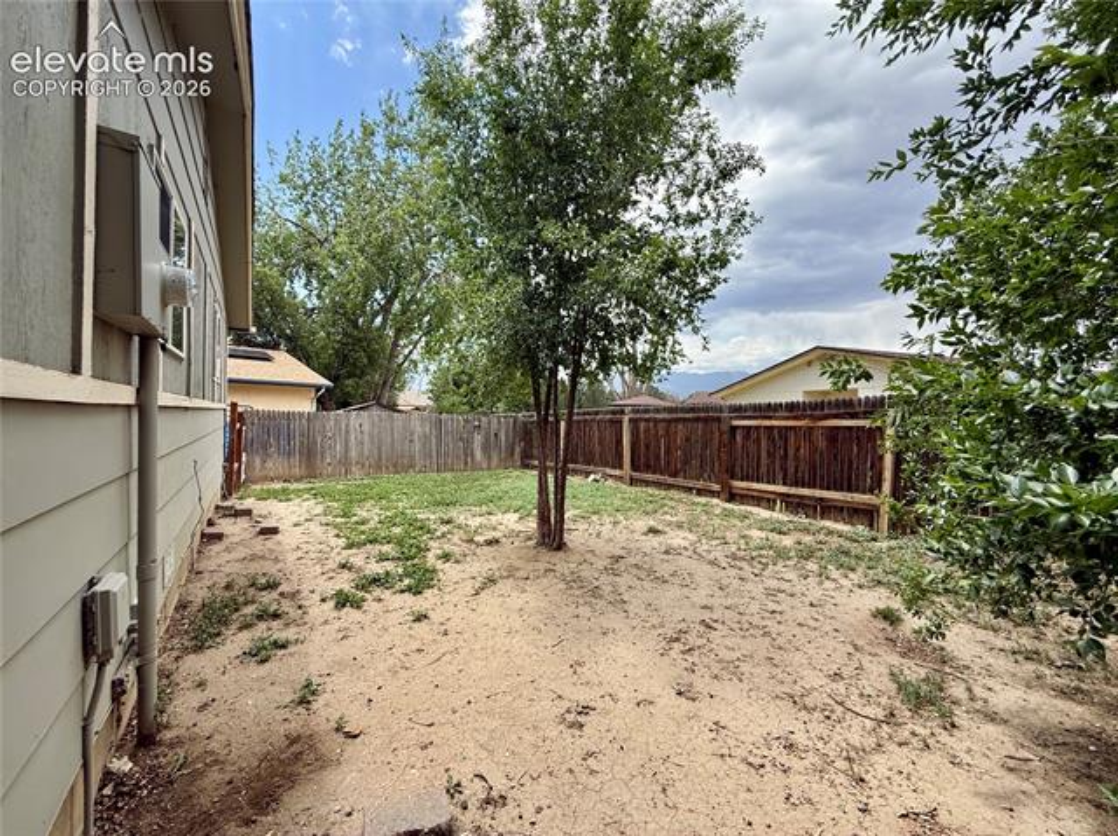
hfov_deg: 102.1
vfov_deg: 85.6
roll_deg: -1.7
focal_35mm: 14
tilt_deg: +0.5
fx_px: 452
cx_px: 559
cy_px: 418
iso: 64
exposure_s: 1/779
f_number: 2.2
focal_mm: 2.22
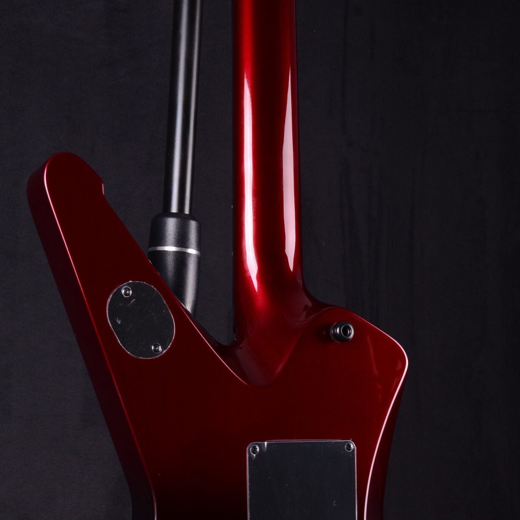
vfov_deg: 25.4
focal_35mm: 66
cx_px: 290
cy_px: 455
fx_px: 1122
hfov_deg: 26.1
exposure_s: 1/200
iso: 200
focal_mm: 28
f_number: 11
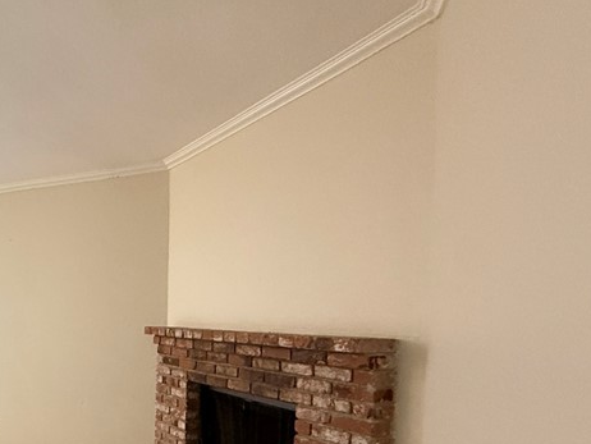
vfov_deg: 43.6
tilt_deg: -3.0
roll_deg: -0.4
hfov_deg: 50.0
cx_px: 32
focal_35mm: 31
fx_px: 530
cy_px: 347
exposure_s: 1/60
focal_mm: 2.22
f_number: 2.2
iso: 320
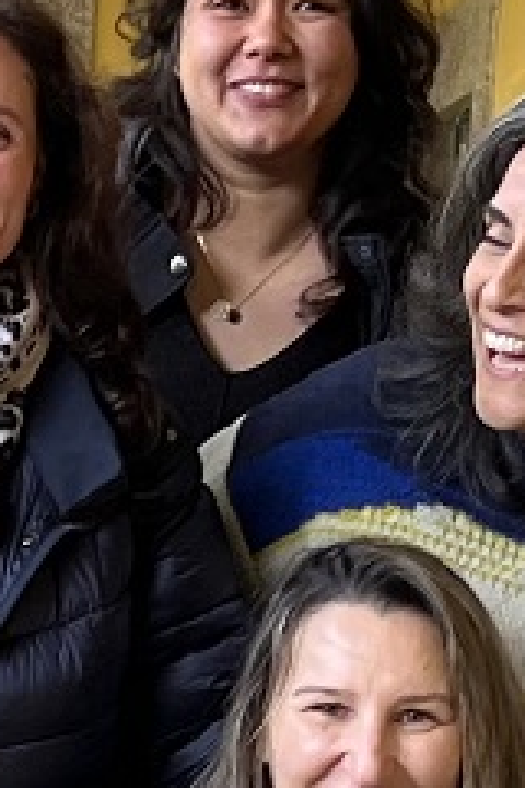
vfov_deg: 8.9
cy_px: 1159
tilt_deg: -7.8
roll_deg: -2.3
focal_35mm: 225
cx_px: -161
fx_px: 4921
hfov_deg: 6.1
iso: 40
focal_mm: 5.7
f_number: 1.5
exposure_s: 1/143
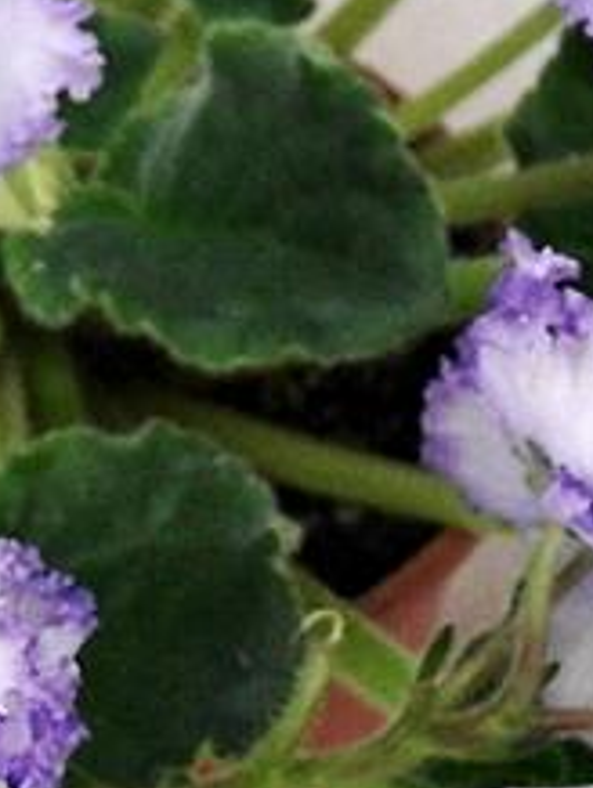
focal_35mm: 88
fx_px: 2006
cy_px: -65
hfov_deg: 16.6
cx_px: 40
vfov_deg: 21.2
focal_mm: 5.2
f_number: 2.5
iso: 100
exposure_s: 1/45
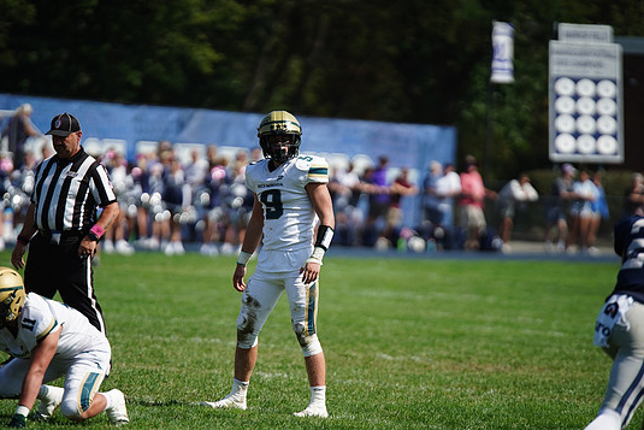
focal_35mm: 325
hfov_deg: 6.3
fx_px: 5815
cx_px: 305
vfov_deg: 4.2
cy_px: 227
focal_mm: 300
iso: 400
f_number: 2.8
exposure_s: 1/6400
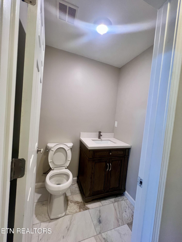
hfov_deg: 89.9
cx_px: 91
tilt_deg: -2.5
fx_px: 91
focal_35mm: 13
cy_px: 121
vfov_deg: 106.2
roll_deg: -5.3
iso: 200
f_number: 1.8
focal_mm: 1.57
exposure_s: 1/120
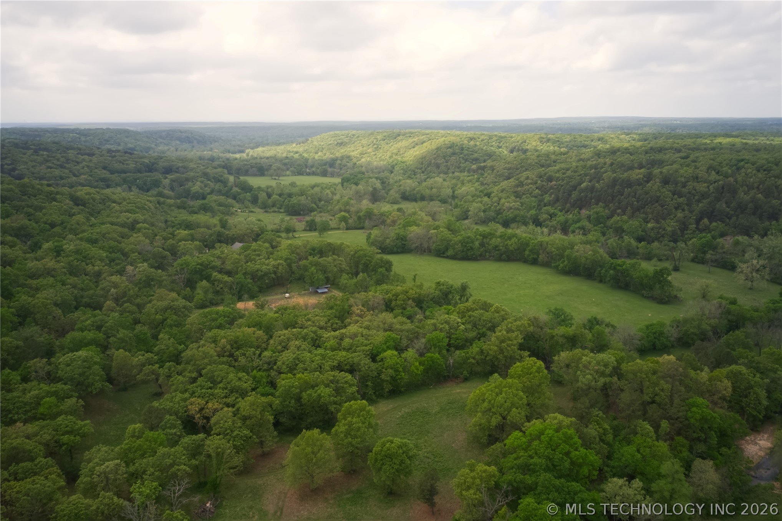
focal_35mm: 28
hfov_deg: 65.5
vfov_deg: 46.4
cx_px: 391
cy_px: 260
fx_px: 608
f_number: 5.6
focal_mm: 10.3
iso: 100
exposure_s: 1/400
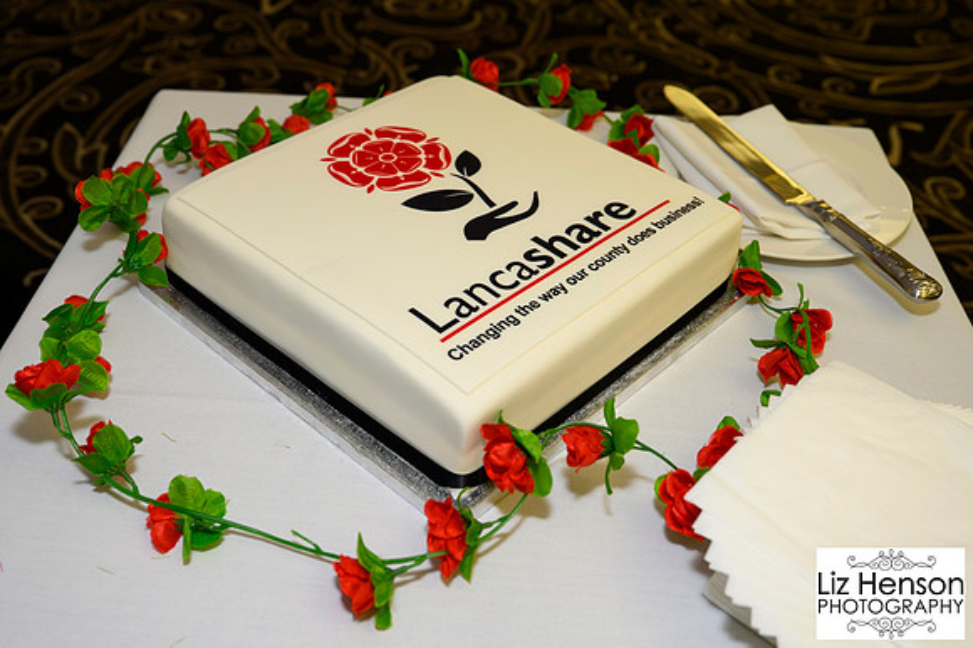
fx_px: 1095
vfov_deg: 32.8
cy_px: 259
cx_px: 479
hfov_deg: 47.9
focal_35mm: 41
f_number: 4
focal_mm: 32.5
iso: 2200
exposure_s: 1/160
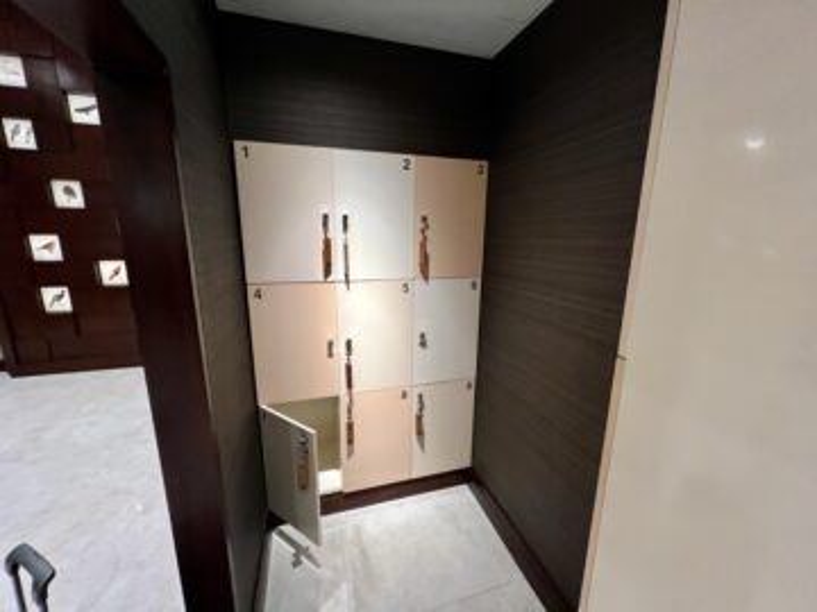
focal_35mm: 13
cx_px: 408
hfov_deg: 106.2
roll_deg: -0.9
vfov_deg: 89.9
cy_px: 306
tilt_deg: -12.5
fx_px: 307
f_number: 1.8
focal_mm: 1.57
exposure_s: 1/60
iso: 320
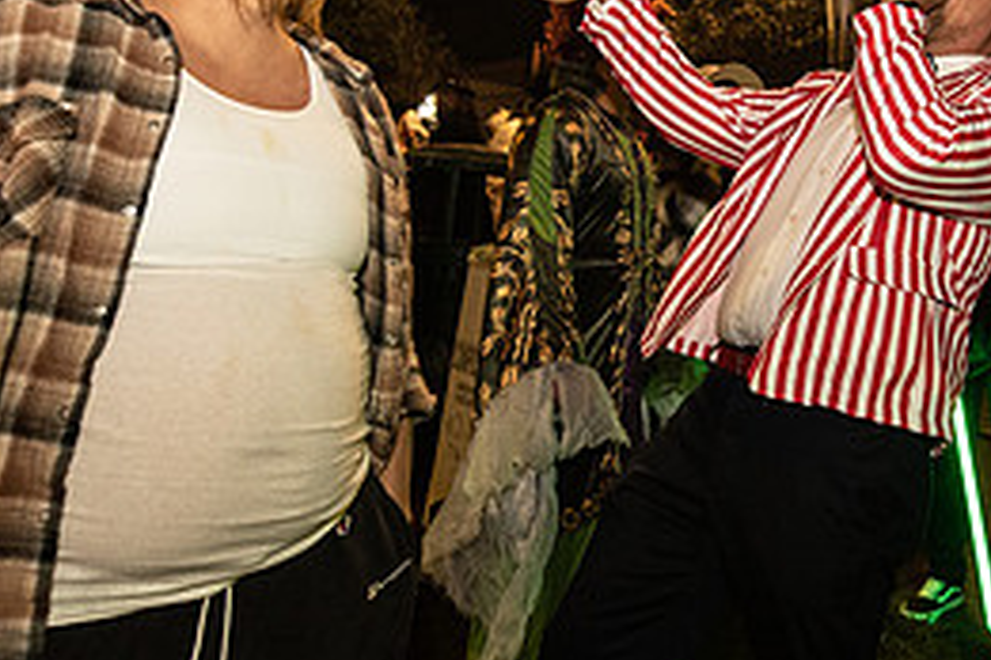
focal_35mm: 34
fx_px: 936
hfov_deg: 52.6
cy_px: 139
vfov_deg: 37.6
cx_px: 775
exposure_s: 1/80
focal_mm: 14
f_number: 3.5
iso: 2000
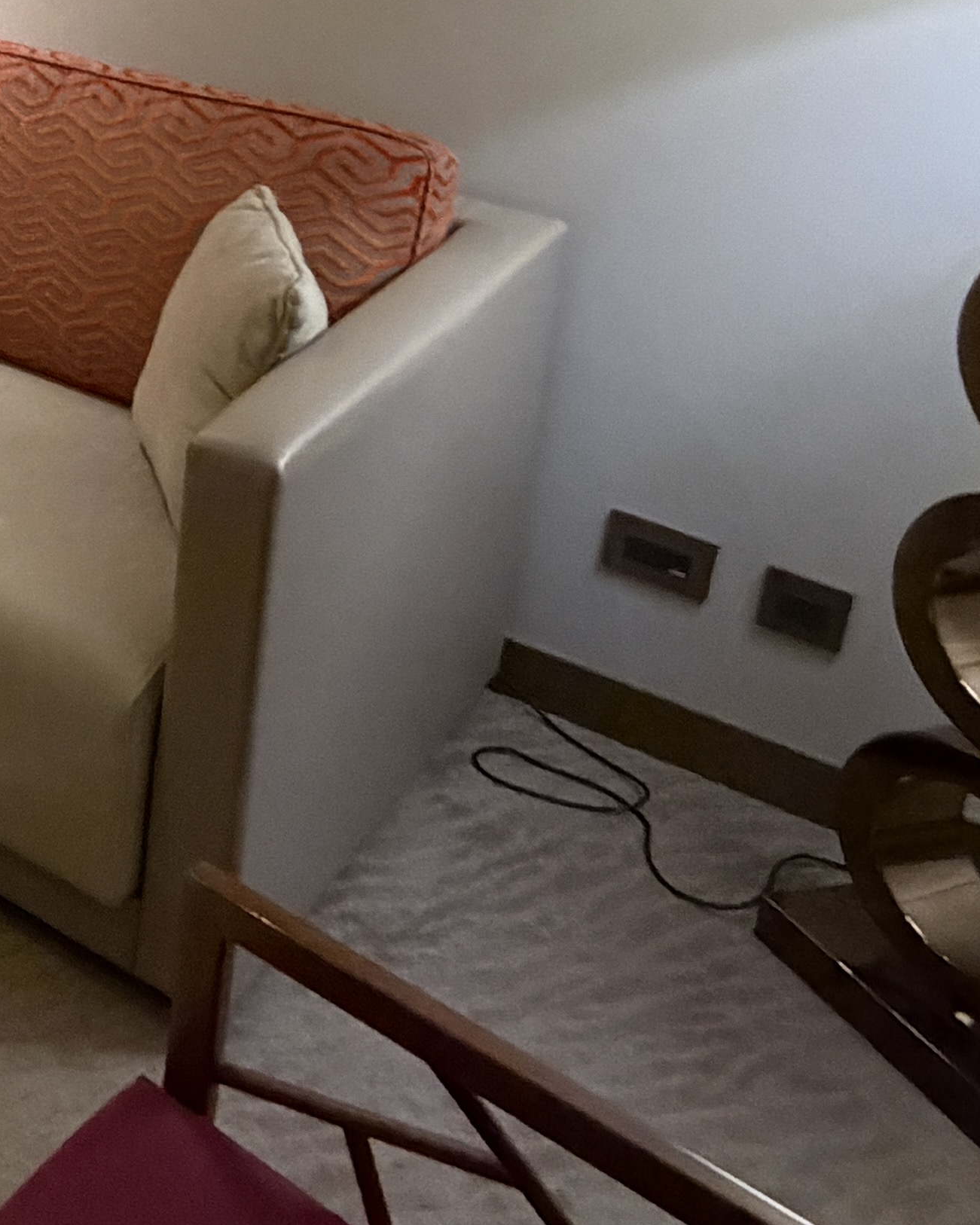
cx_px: -551
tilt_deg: -14.7
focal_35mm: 48
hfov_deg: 23.8
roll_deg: +2.2
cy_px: 2
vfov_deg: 35.2
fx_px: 1740
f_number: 2.2
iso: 800
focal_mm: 2.22
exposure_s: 1/60
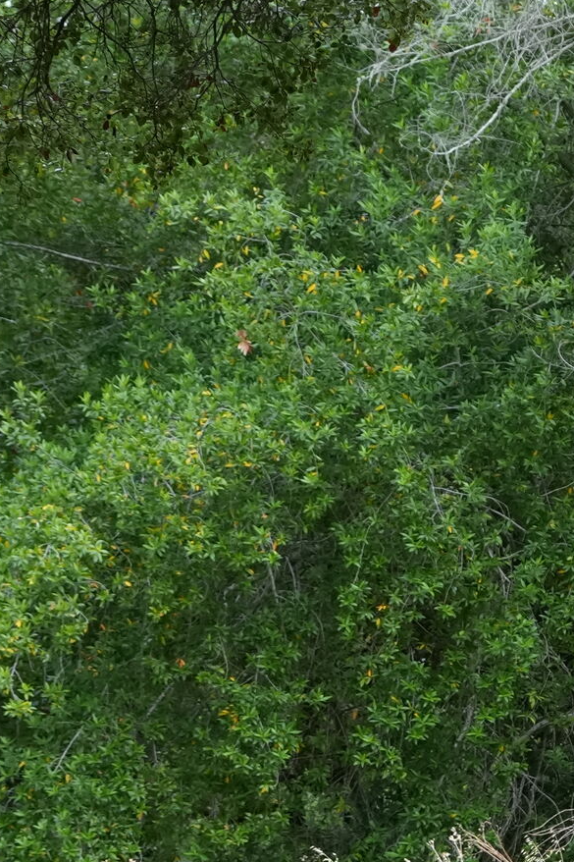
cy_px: 831
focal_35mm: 246
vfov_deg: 8.3
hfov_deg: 5.5
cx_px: 976
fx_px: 5885
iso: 800
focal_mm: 50
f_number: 4.5
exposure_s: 1/400
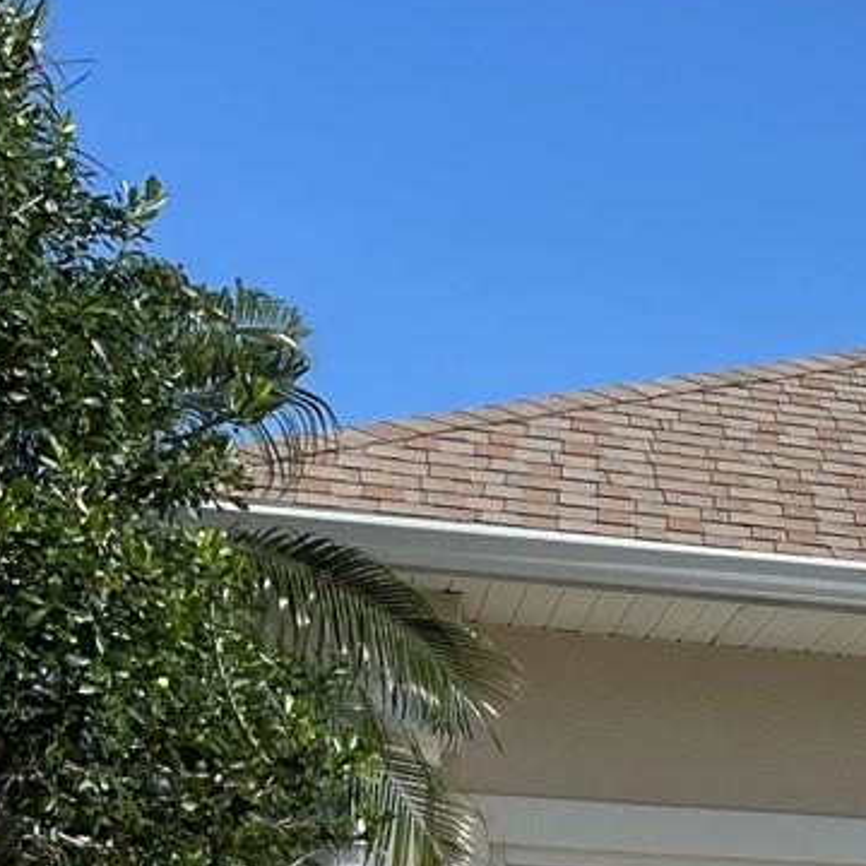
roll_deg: -3.0
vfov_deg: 16.0
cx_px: 1739
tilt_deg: -1.9
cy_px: 1200
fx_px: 2887
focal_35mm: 102
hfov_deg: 14.2
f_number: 1.6
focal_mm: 4.2
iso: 32
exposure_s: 1/5051
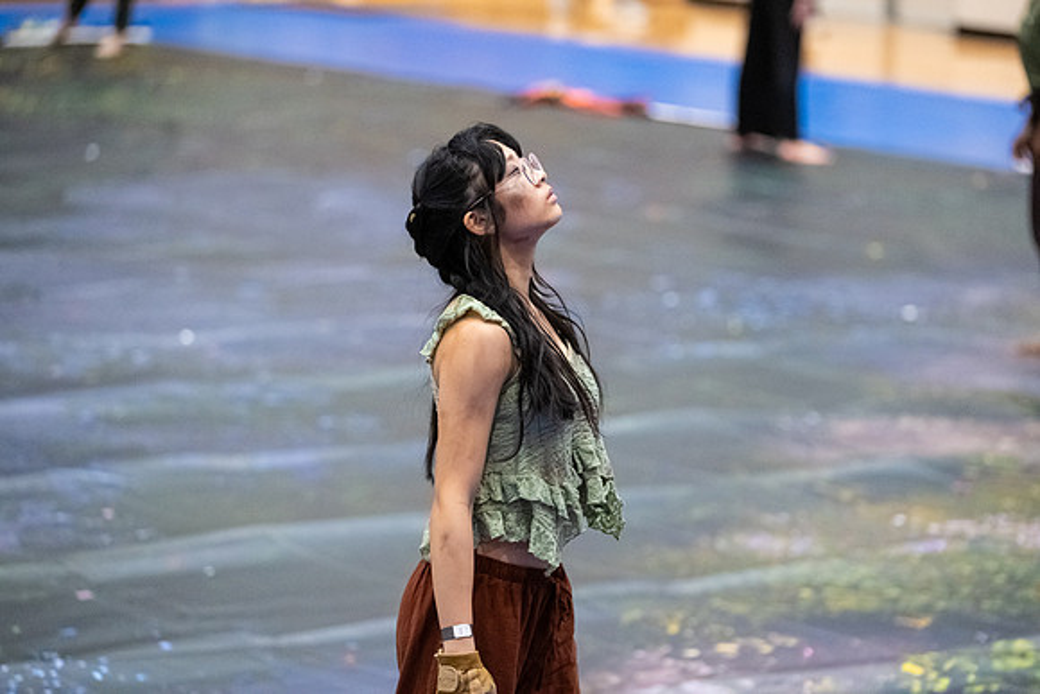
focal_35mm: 154
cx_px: 520
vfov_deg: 8.9
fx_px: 4442
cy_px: 293
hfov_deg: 13.4
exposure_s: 1/640
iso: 6400
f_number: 2.8
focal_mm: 133
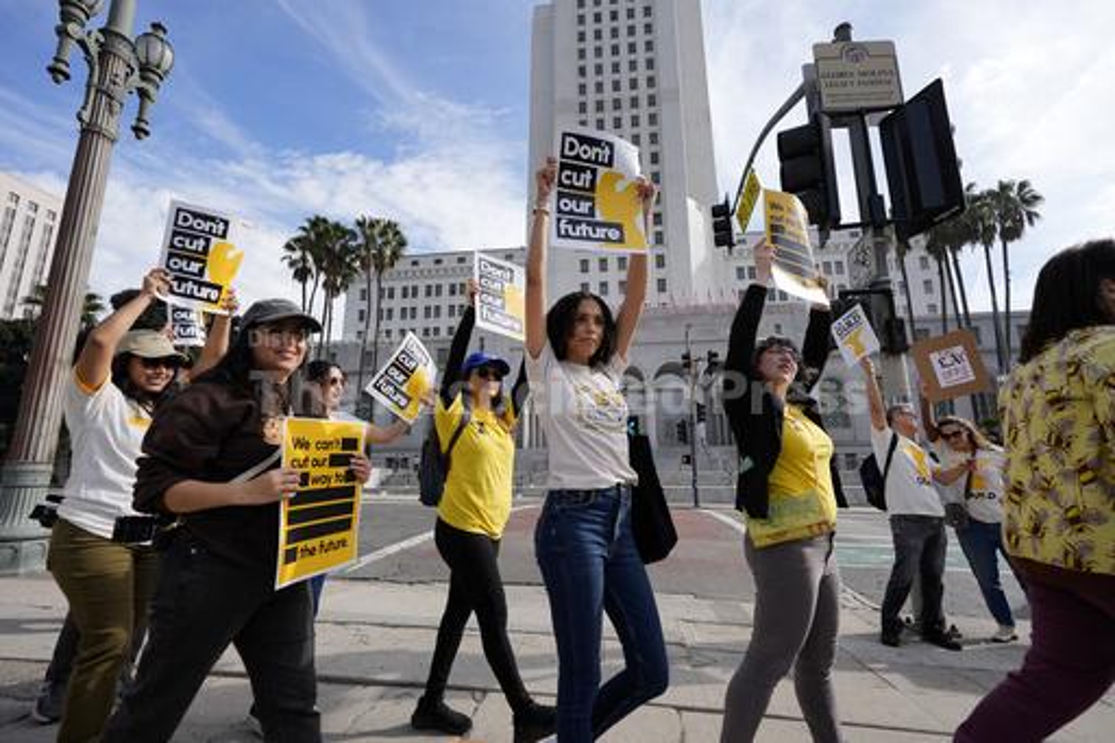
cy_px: 372
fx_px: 495
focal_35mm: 16
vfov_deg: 73.7
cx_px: 558
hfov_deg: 96.8
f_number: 5.6
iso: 250
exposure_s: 1/1000
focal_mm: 16
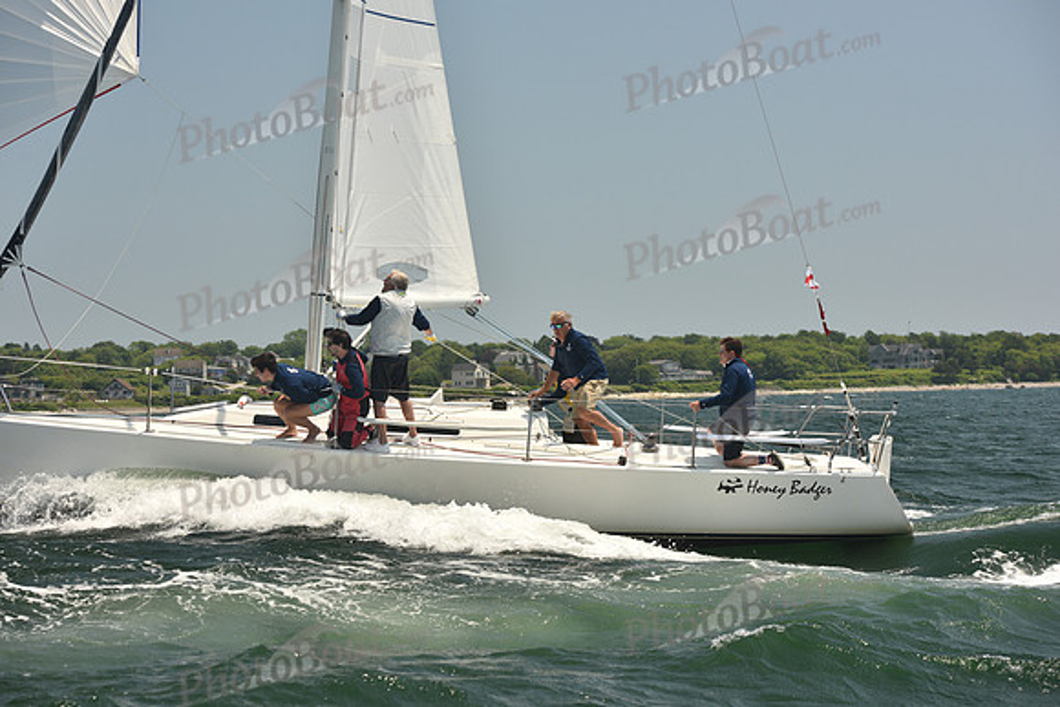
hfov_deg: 28.8
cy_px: 354
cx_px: 530
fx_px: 2061
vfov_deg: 19.5
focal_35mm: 70
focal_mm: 70
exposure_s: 1/640
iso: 250
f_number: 6.3
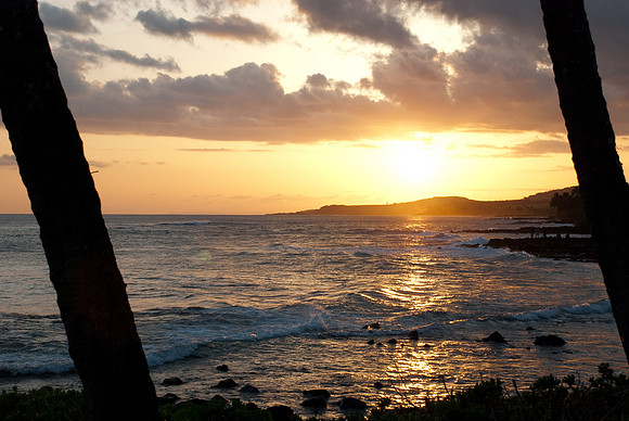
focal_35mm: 72
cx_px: 314
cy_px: 210
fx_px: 1259
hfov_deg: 28.0
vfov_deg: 19.0
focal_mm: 48
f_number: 9
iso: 400
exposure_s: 1/320
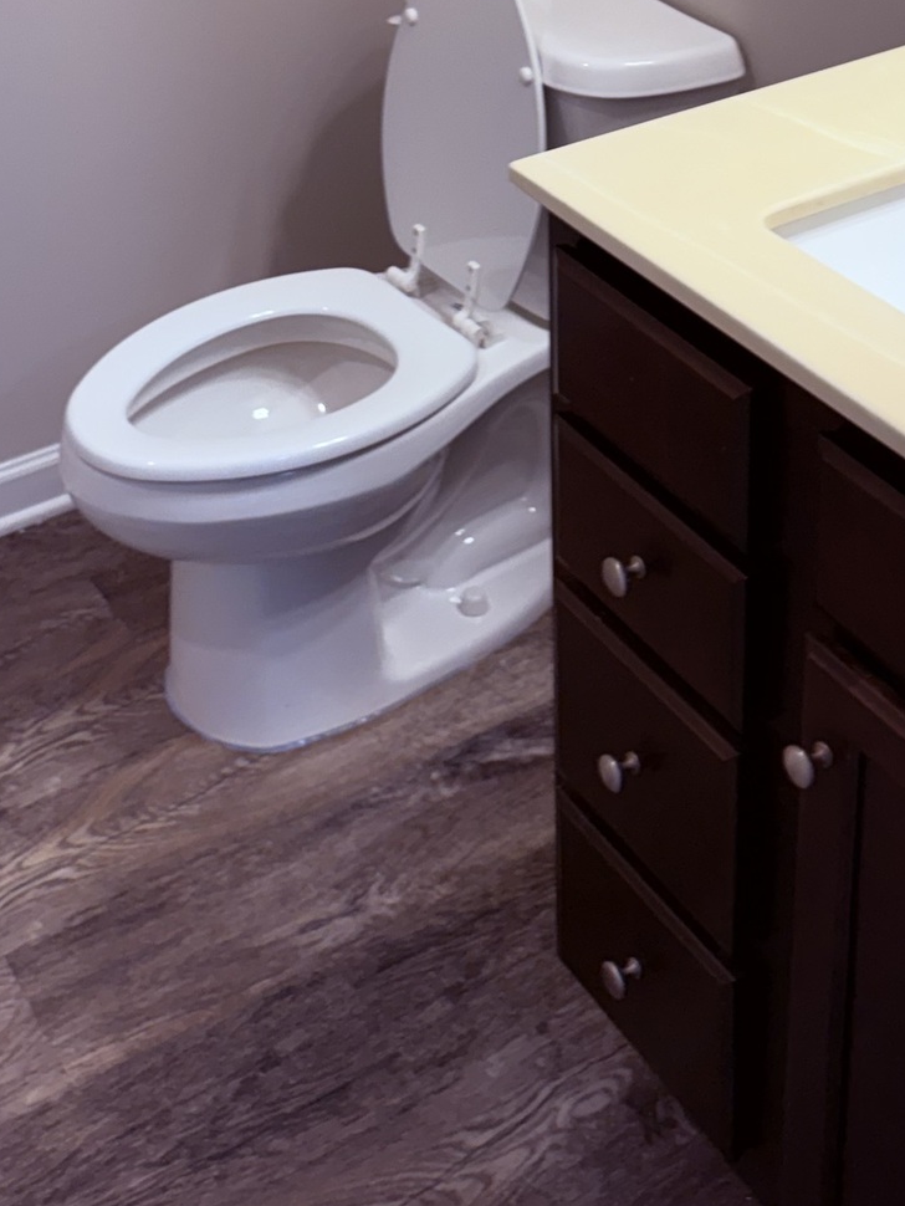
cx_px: 540
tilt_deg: -19.4
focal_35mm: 57
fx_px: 1986
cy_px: -76
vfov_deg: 30.6
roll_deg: +0.0
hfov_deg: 25.6
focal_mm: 6.76
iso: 125
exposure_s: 1/120
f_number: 1.78
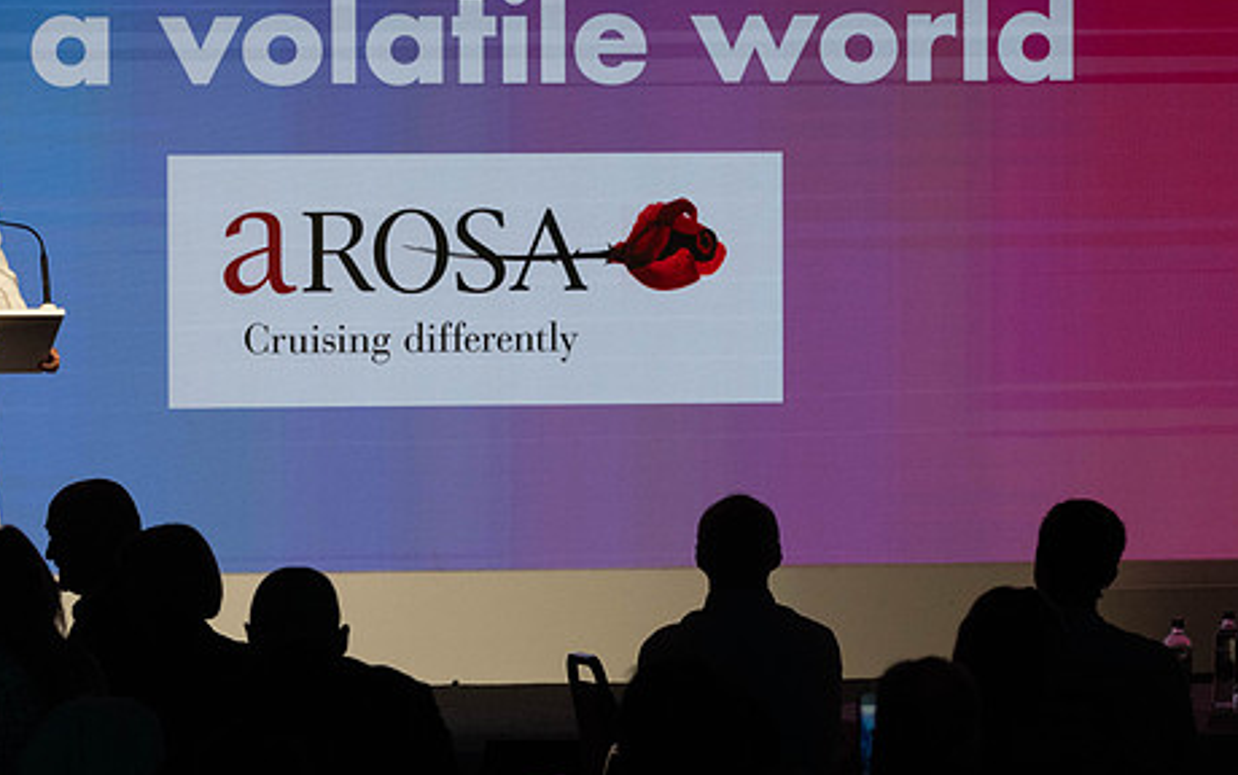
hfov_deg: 7.5
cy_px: 364
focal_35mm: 278
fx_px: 9384
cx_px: 368
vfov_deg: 4.7
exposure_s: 1/320
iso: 2000
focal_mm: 180
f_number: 6.3
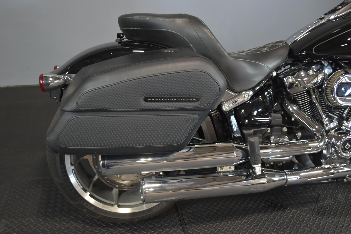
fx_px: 351
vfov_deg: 36.9
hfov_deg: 53.1
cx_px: 176
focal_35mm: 36
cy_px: 117
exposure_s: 1/30
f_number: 4
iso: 1000
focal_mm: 24
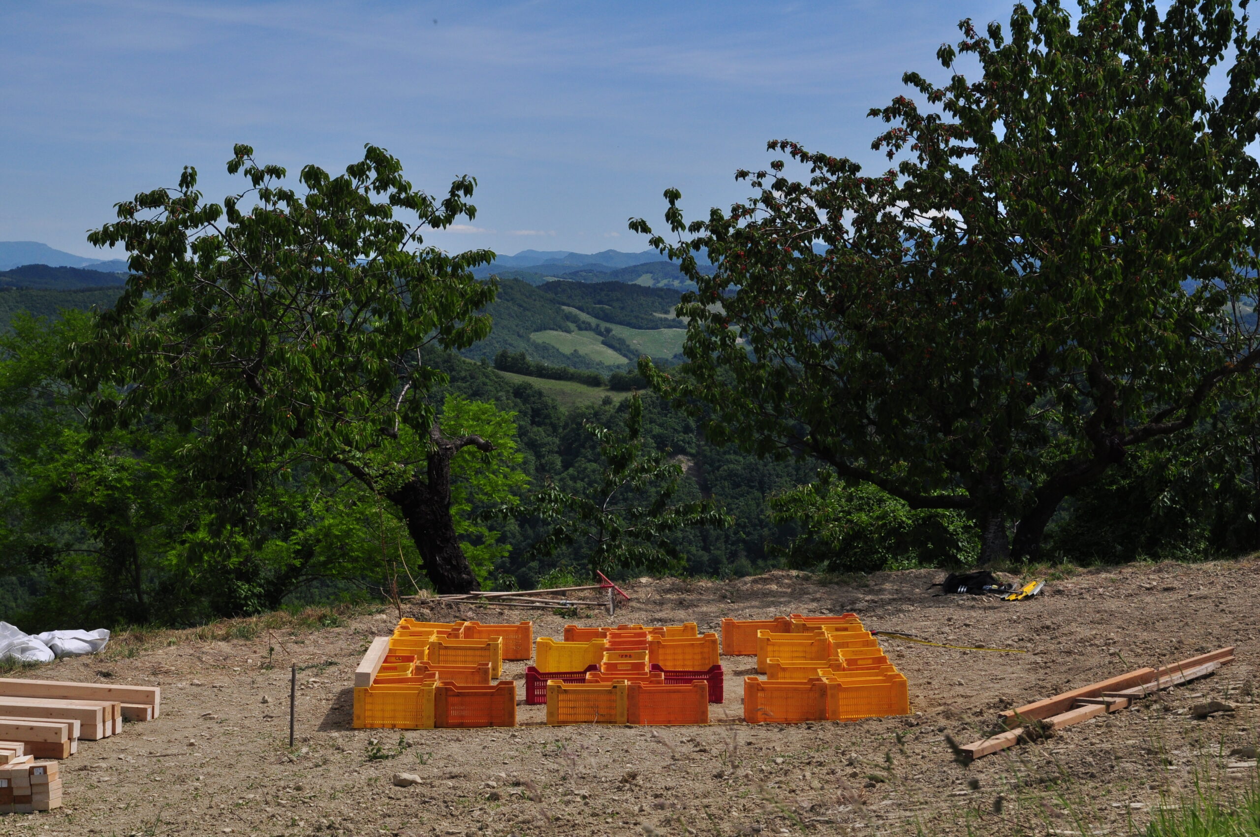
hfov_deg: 27.0
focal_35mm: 75
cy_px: 418
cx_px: 630
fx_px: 2622
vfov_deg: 18.1
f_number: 7.1
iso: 400
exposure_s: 1/2500
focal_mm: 50
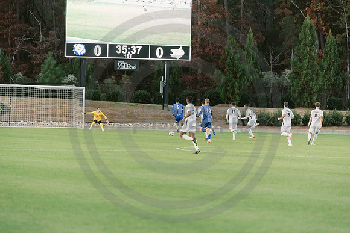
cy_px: 116
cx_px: 175
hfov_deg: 10.3
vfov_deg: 6.9
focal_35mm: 200
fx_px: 1945
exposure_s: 1/800
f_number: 2.8
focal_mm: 200
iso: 1600
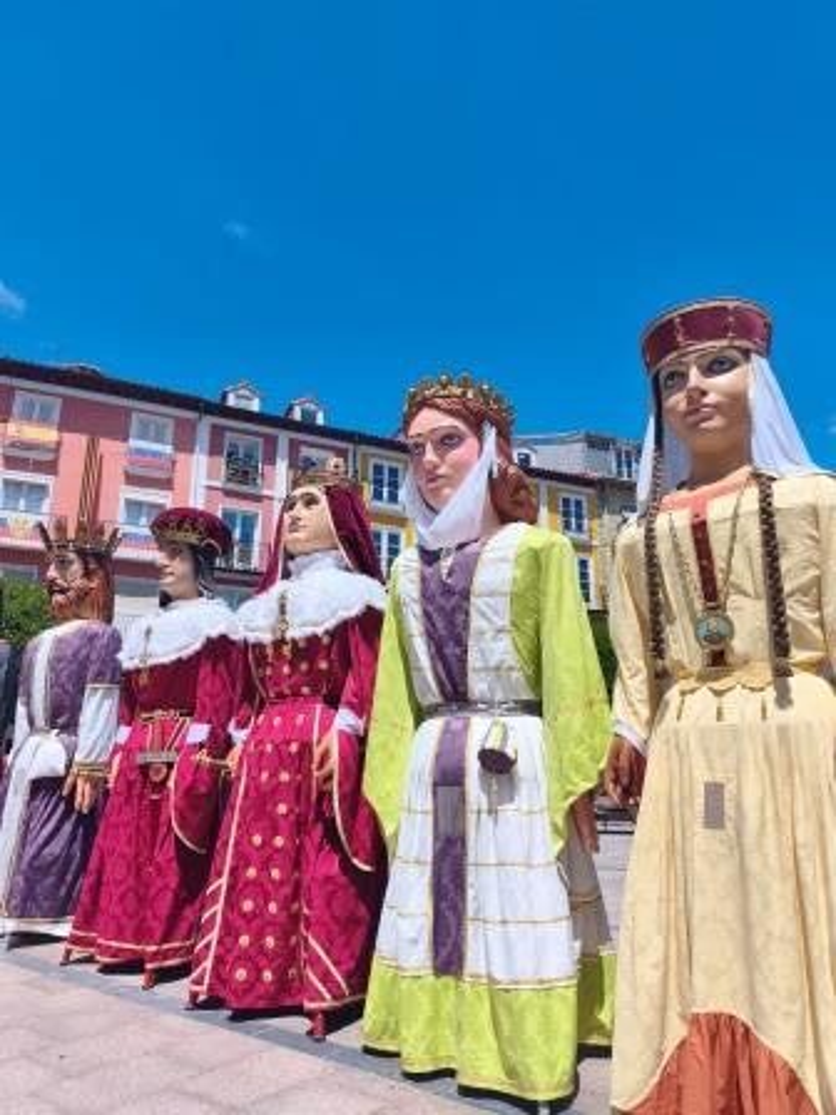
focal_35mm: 23
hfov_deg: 58.9
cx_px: 418
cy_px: 558
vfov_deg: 73.9
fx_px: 741
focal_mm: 6.06
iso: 50
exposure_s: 1/1717
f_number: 1.7
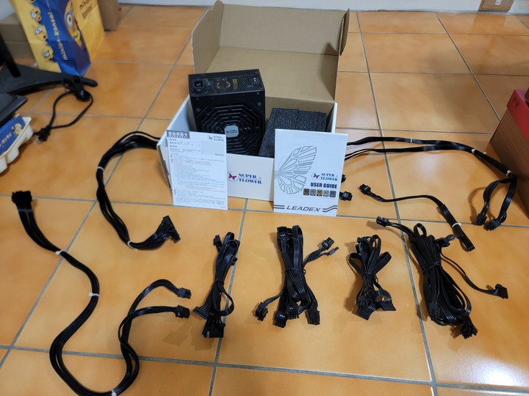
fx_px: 367
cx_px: 264
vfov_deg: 56.8
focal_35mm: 24
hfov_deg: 71.6
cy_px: 198
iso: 320
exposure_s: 1/40
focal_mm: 6.7
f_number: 1.8
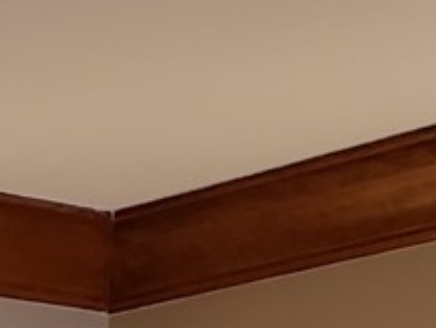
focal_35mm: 199
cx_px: -384
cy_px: 1212
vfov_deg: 6.4
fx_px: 2508
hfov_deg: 9.4
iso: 200
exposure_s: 1/60
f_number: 1.5
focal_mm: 4.3
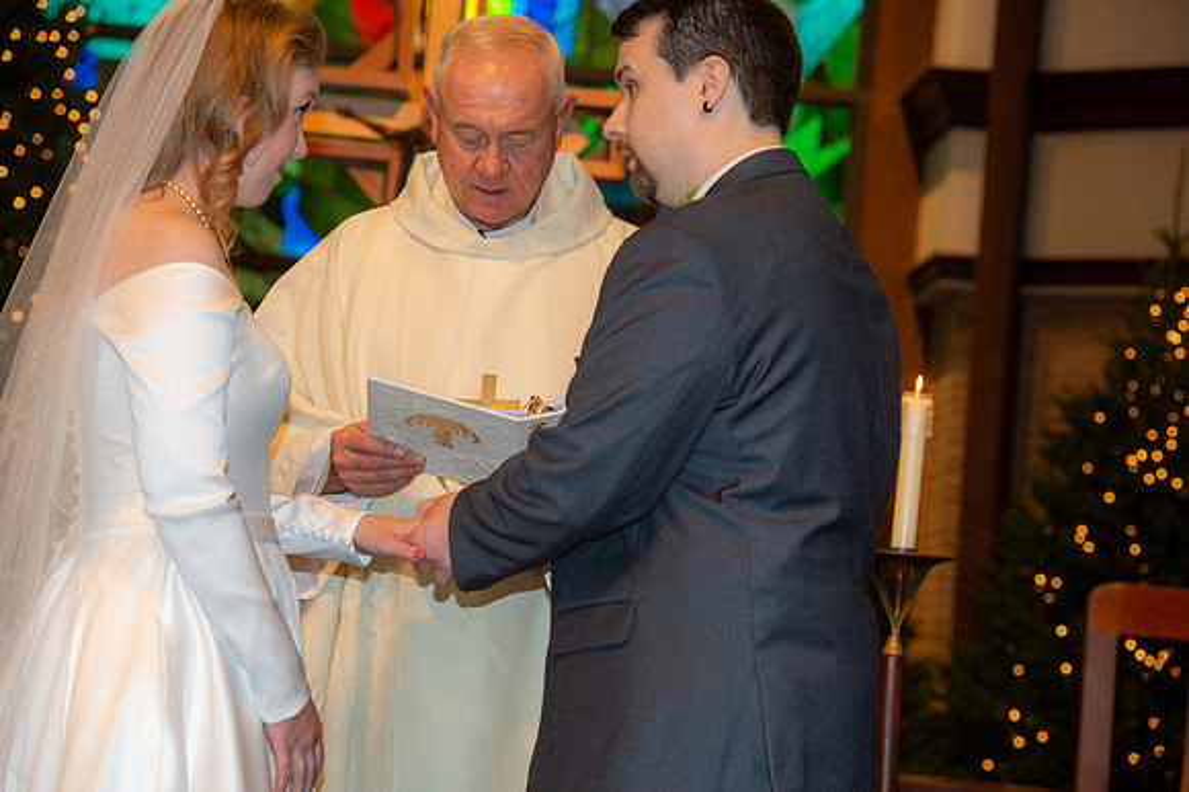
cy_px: 396
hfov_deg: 15.2
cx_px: 594
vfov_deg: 10.1
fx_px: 4456
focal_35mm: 135
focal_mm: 135
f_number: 7.1
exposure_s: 1/100
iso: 1600
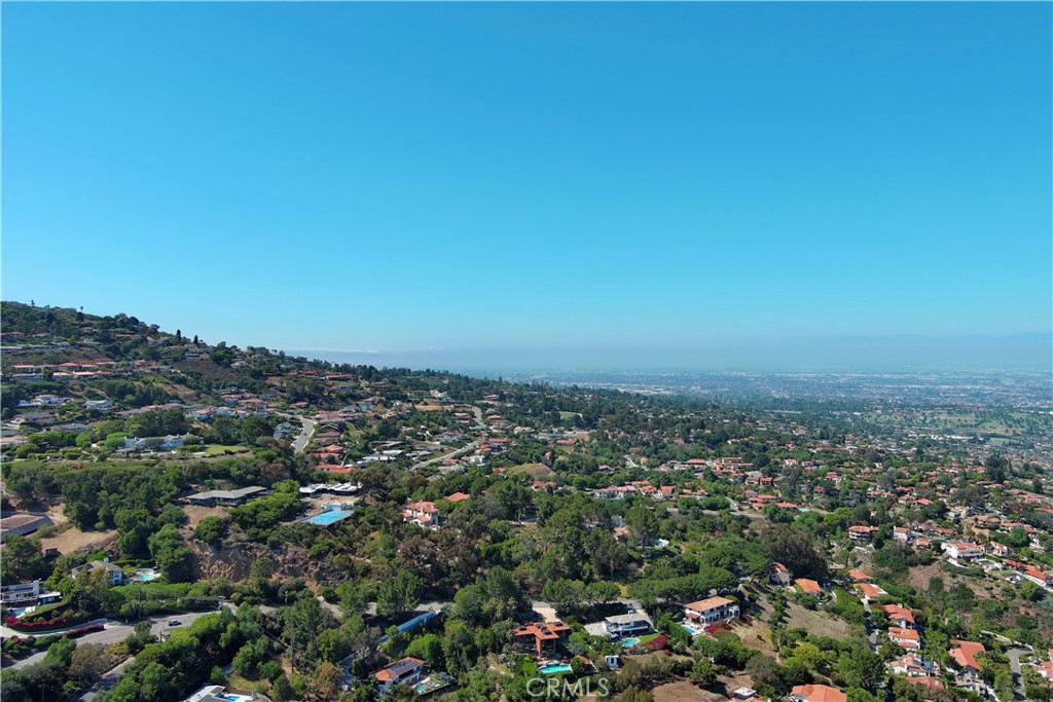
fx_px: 848
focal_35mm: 29
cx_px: 526
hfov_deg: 63.7
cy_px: 351
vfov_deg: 45.0
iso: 100
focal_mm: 10.57
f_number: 2.8
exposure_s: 1/1799
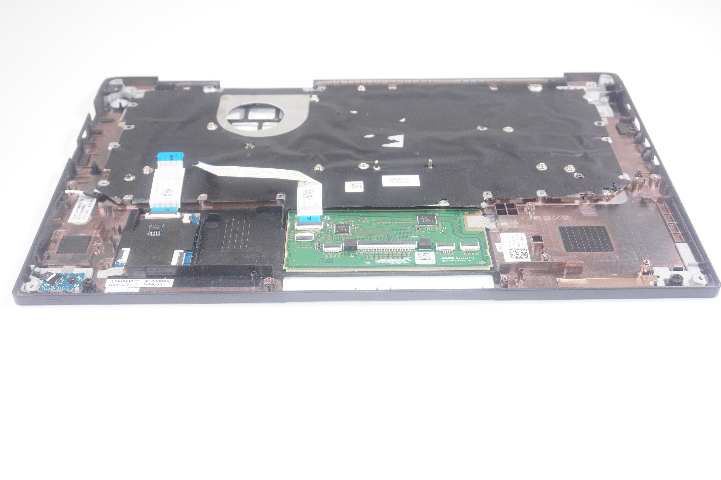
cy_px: 240
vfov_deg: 30.8
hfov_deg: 45.0
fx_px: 870
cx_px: 360
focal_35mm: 44
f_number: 6.3
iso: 640
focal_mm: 29
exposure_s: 1/160
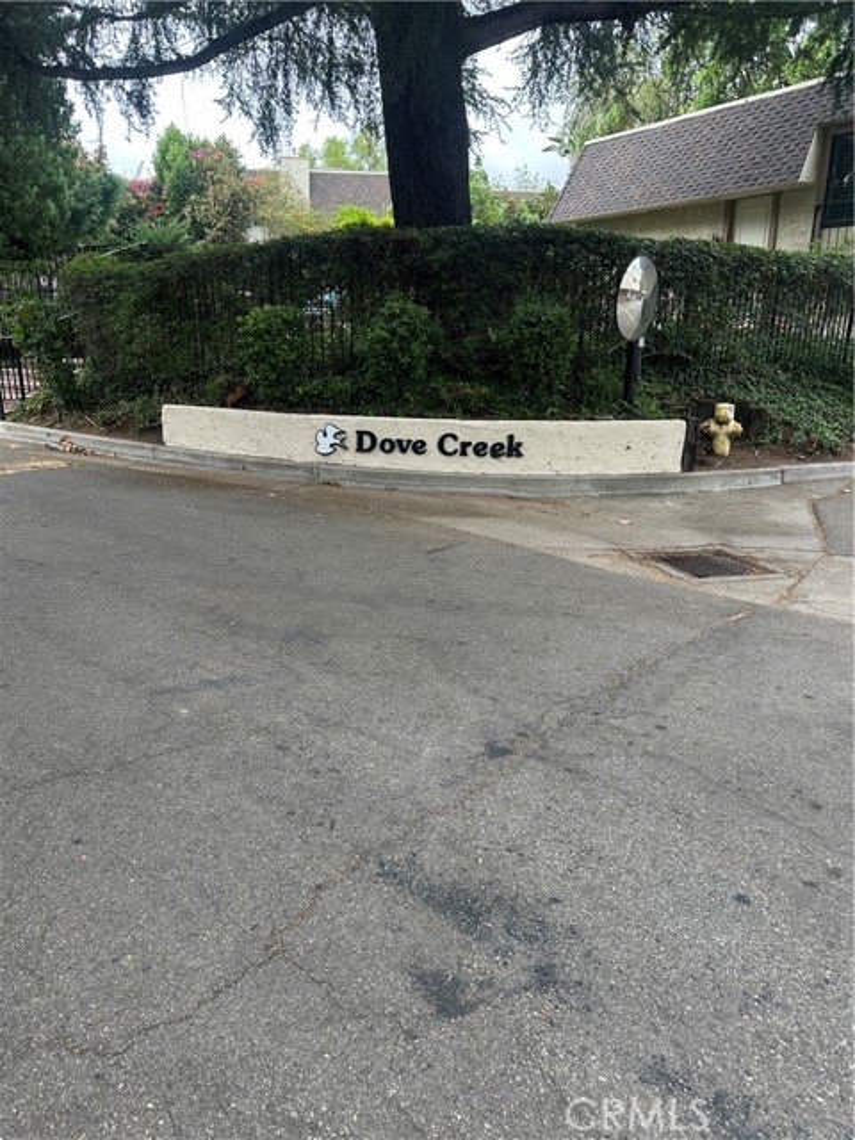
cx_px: 428
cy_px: 570
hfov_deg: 56.8
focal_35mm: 24
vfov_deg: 71.6
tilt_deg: -14.1
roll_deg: -0.8
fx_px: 790
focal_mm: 6.86
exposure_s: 1/412
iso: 80
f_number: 1.78
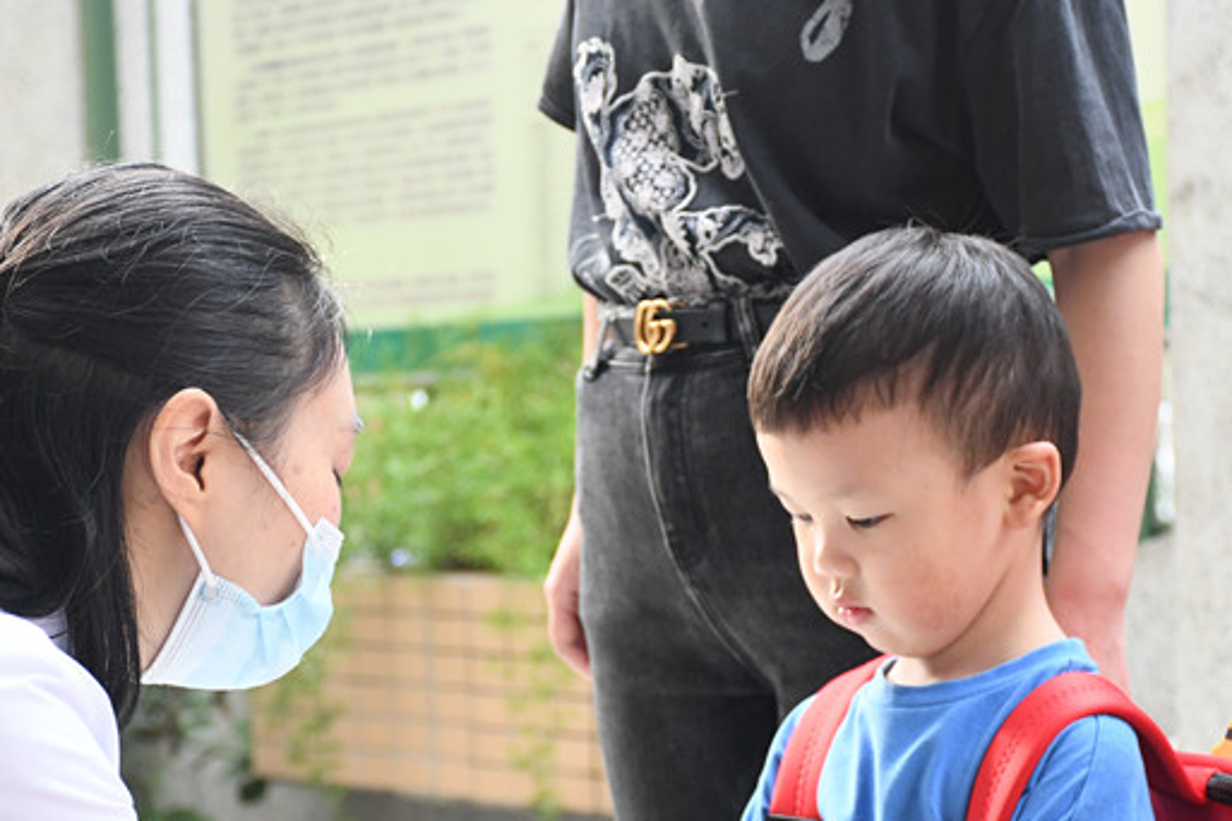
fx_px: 4483
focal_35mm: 131
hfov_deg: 15.6
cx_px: 519
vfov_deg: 10.4
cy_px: 613
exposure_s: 1/320
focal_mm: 56
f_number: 4.8
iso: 1600
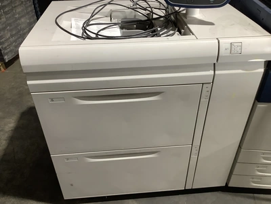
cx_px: 136
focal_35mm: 31
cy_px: 102
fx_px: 243
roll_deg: +0.5
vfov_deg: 45.4
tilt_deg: -36.1
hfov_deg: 58.4
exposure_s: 1/60
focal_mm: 3.3
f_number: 2.4
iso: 160
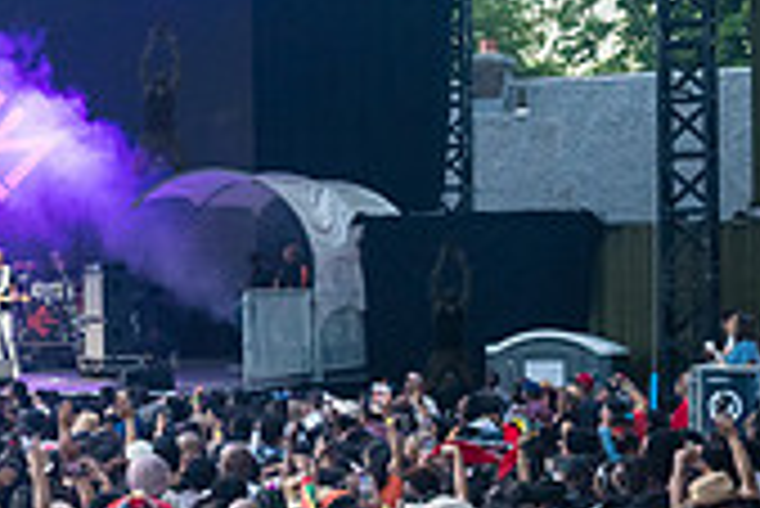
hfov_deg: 15.5
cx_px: -423
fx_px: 2535
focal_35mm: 120
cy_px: 312
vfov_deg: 11.4
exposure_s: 1/320
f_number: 3.5
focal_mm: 35
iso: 3200
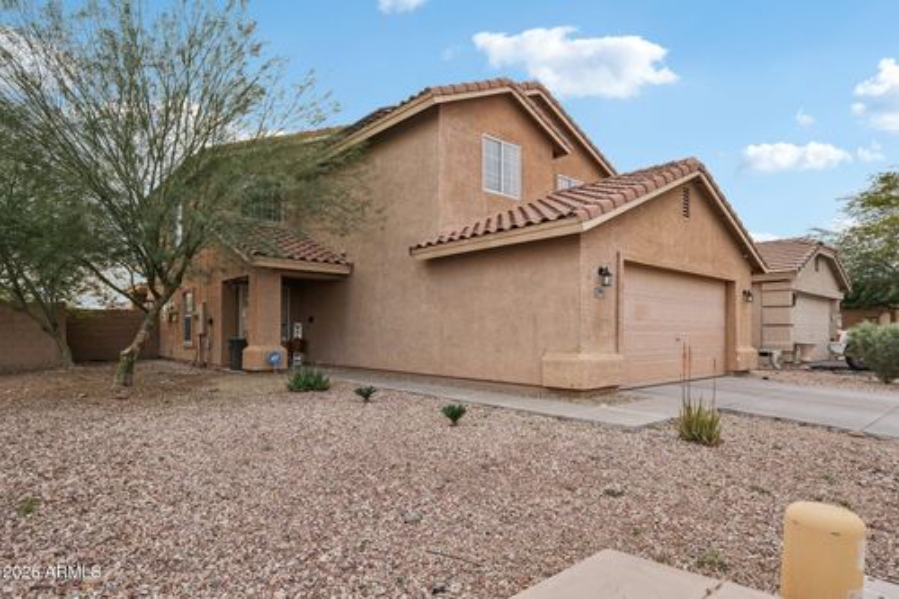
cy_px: 300
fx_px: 474
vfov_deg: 64.5
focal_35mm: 19
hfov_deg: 86.9
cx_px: 450
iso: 400
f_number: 8
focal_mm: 12.6
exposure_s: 1/400
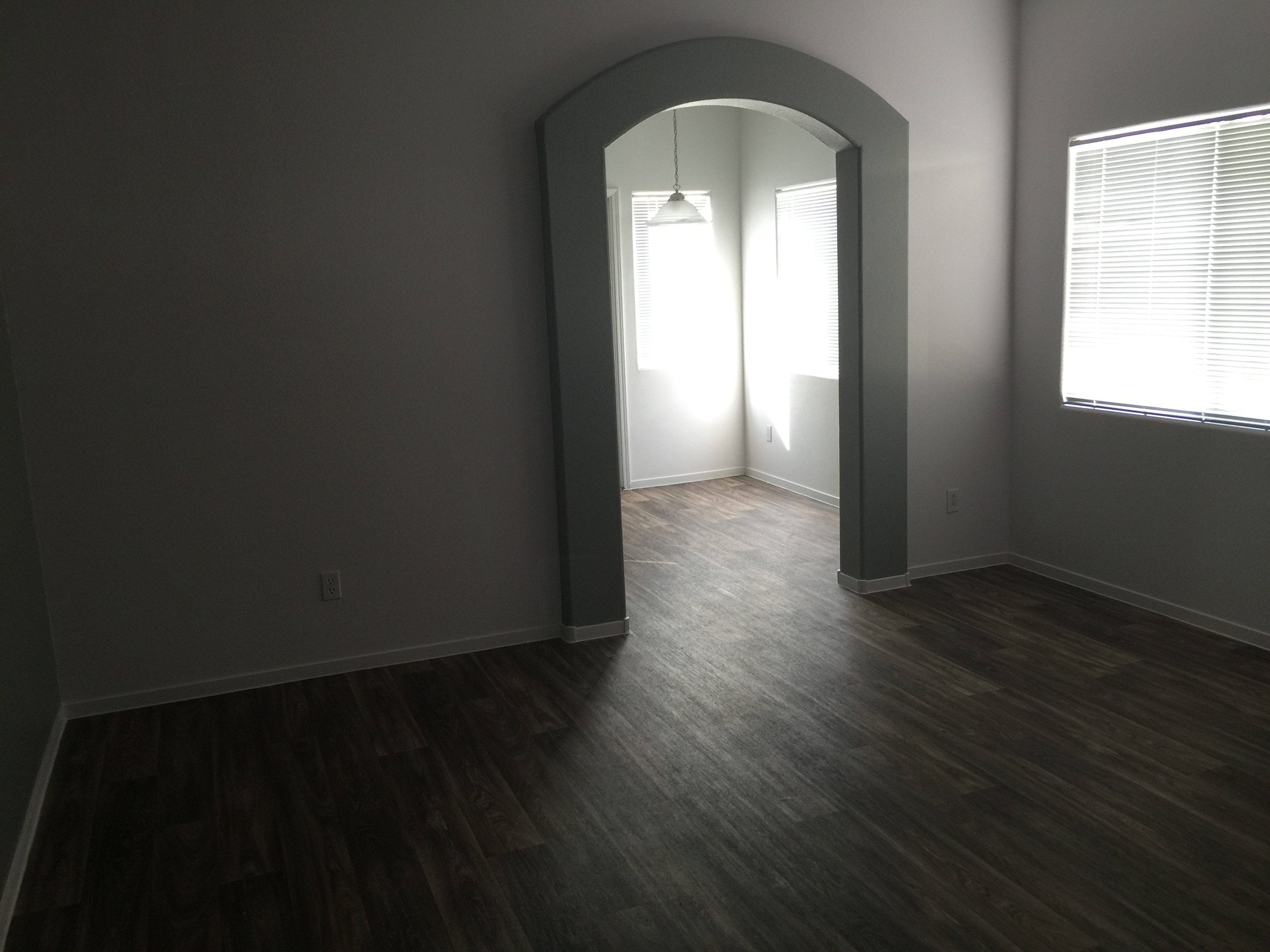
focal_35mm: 29
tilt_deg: -11.7
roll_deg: +1.2
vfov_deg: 48.2
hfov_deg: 61.7
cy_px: 476
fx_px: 1064
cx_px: 635
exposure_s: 1/15
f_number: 2.2
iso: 32
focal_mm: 4.15
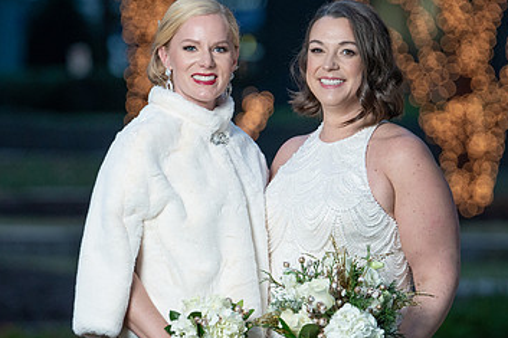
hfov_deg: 5.9
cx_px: 243
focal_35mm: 347
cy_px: 179
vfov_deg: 4.0
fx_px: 4894
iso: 1600
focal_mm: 200
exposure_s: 1/250
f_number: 4
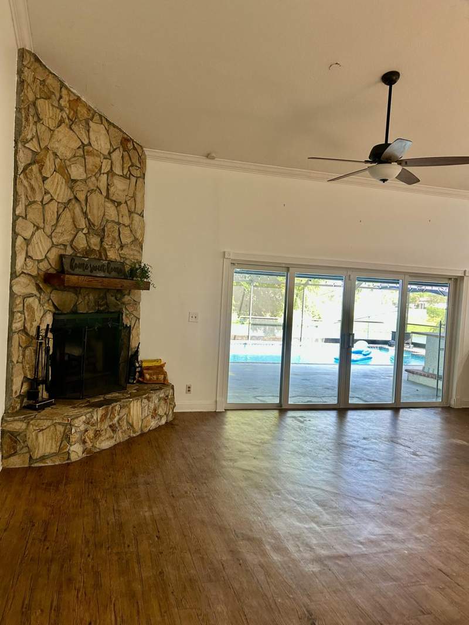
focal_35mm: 26
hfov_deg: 53.1
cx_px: 234
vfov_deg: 67.3
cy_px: 312
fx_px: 469
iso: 160
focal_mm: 5.7
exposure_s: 1/60
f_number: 1.5
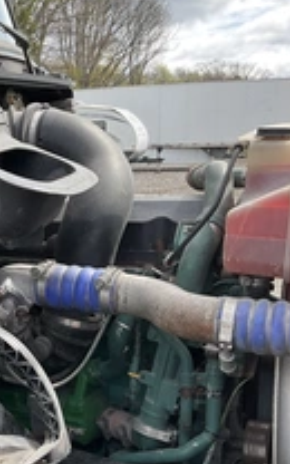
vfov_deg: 34.5
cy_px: 248
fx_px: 746
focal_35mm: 59
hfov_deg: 19.2
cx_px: -147
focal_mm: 3
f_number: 1.8
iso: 25
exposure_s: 1/442
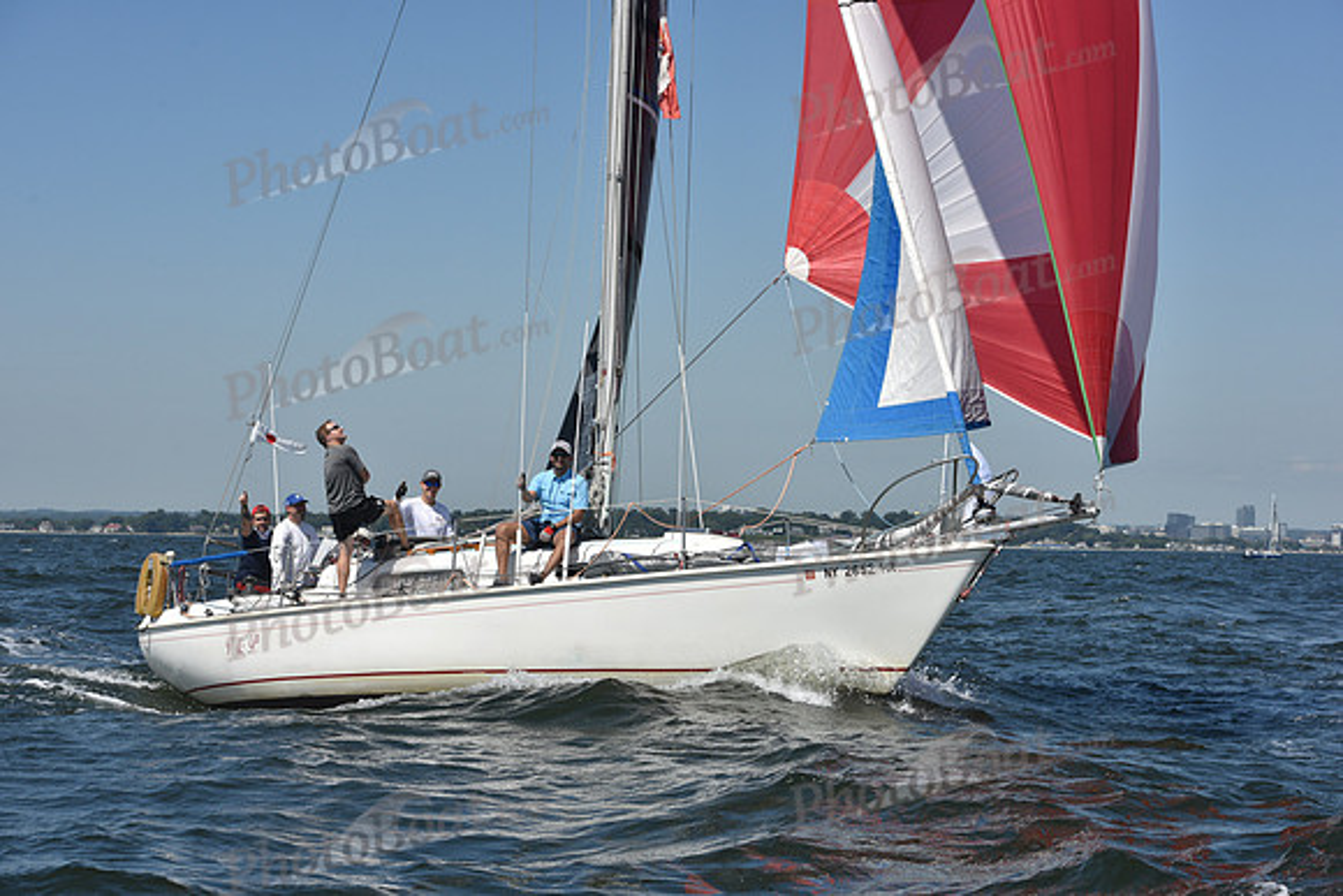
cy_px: 448
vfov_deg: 18.2
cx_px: 672
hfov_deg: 27.0
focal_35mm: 75
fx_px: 2798
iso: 250
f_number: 9
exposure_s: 1/1250
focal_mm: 75
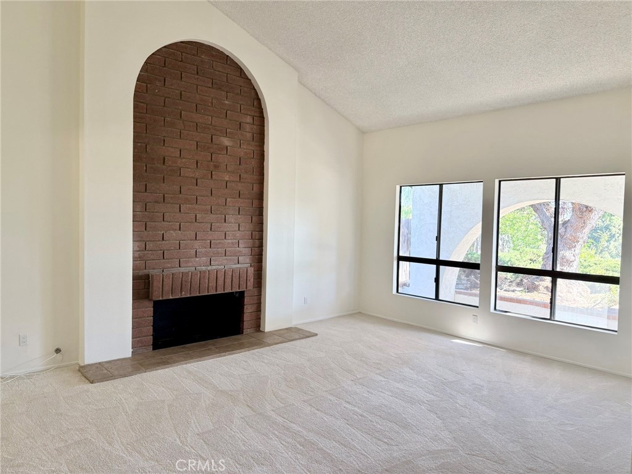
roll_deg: -1.5
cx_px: 316
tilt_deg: -1.6
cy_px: 237
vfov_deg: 56.8
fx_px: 438
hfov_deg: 71.6
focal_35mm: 24
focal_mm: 6.76
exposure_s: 1/171
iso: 160
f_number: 1.78
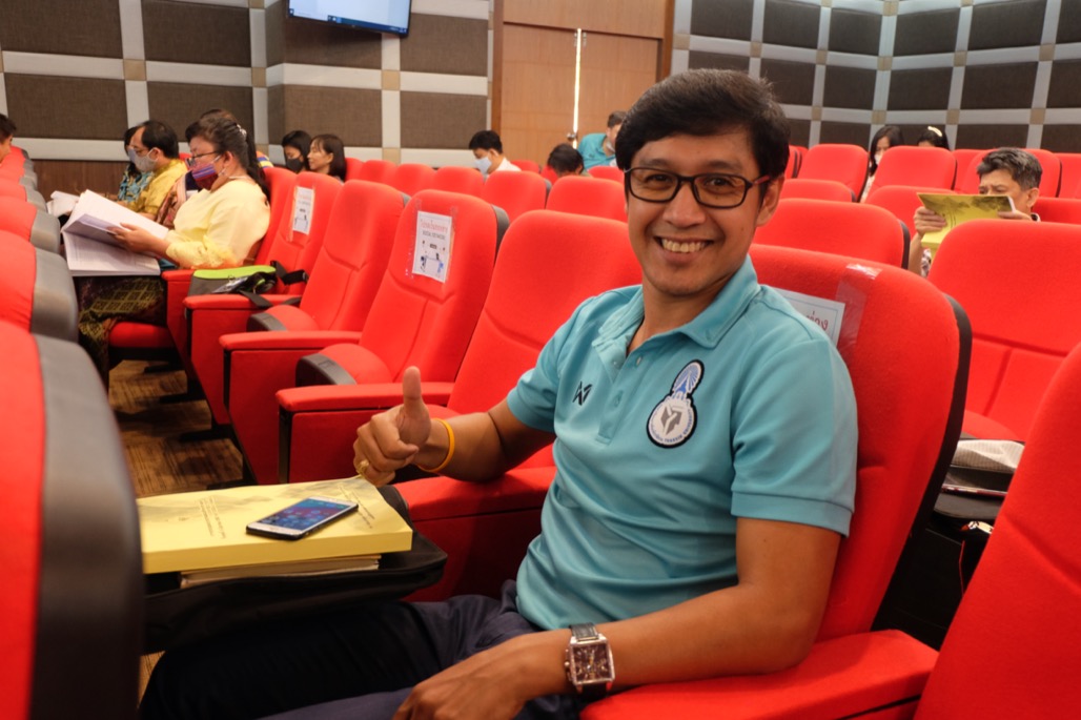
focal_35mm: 30
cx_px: 540
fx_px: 901
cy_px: 360
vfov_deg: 43.6
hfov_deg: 61.9
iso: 800
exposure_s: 1/28
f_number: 3.8
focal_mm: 20.1
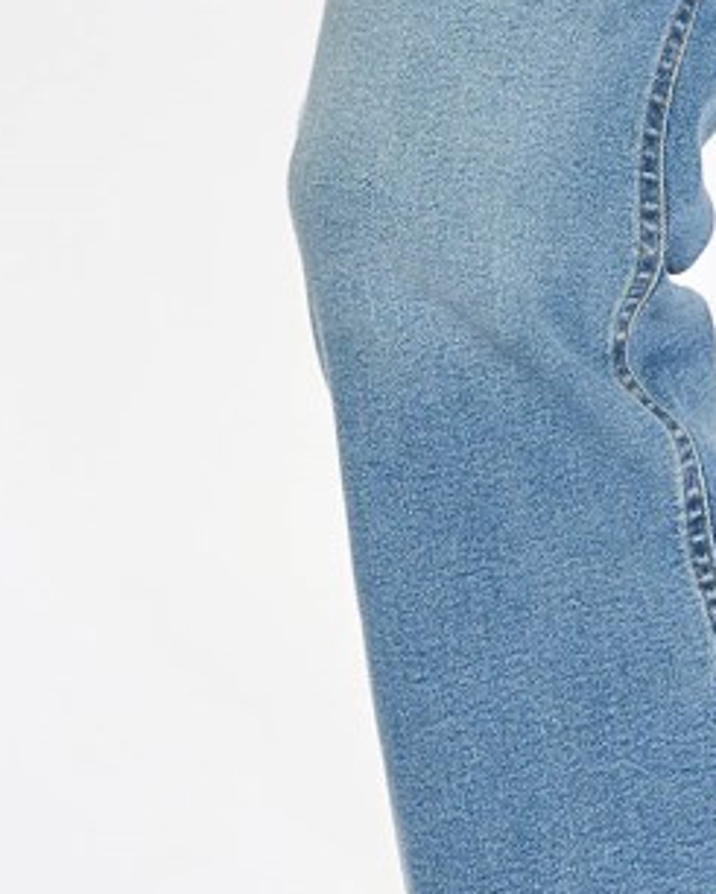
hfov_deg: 9.4
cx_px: 704
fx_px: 4318
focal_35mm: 163
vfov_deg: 11.8
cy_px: 459
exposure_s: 1/160
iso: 100
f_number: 8
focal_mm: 44.3
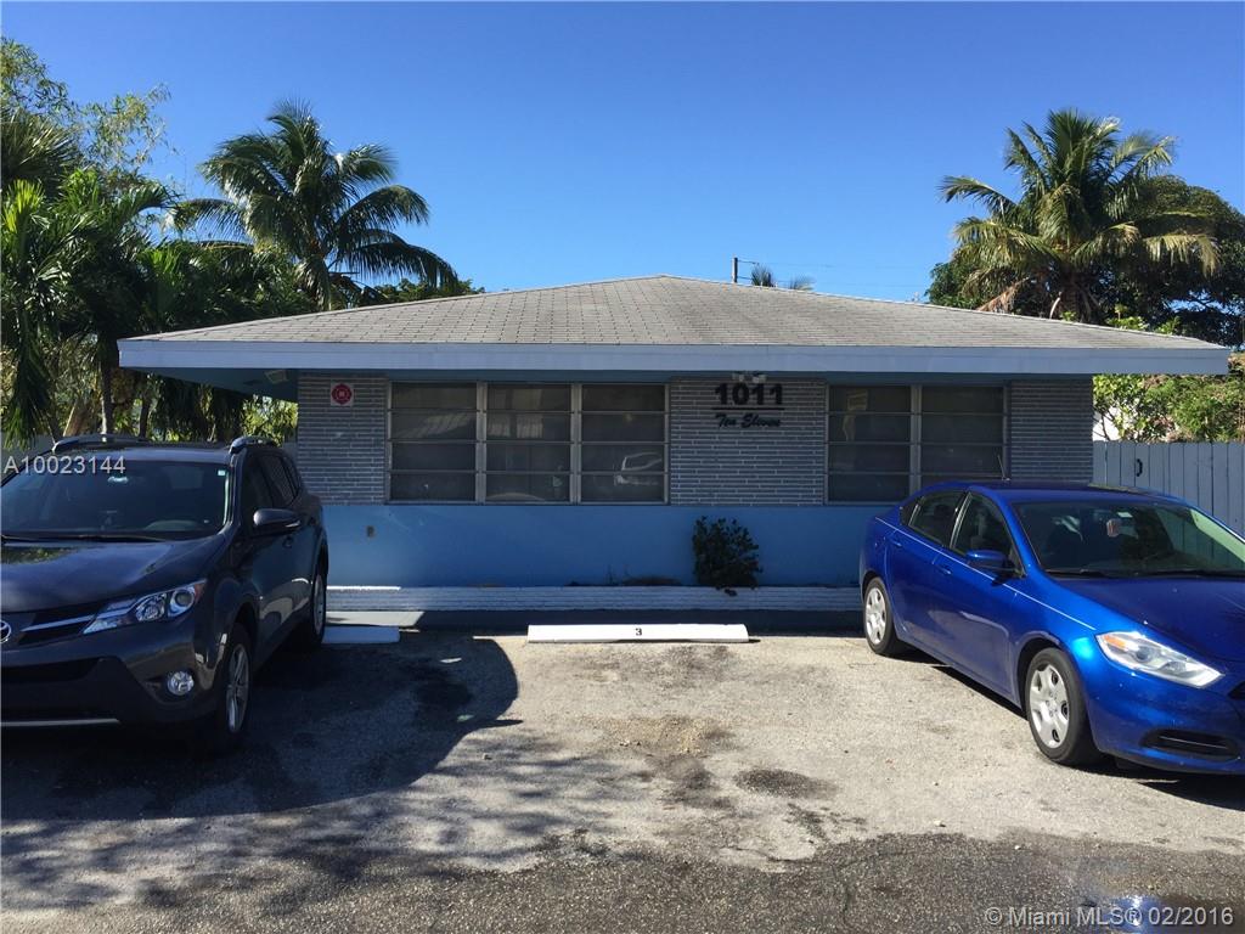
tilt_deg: +0.9
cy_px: 467
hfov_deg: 61.7
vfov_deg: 48.2
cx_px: 622
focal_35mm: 29
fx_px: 1043
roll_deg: -1.9
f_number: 2.2
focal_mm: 4.15
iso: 32
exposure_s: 1/1236
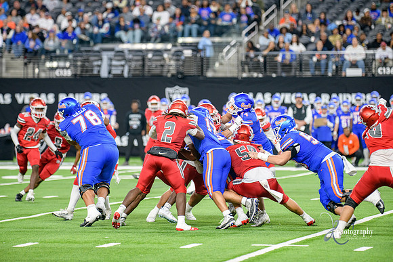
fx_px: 2129
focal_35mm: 195
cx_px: 196
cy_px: 131
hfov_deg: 10.5
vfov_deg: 7.0
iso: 1000
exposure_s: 1/400
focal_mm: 195
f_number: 2.8
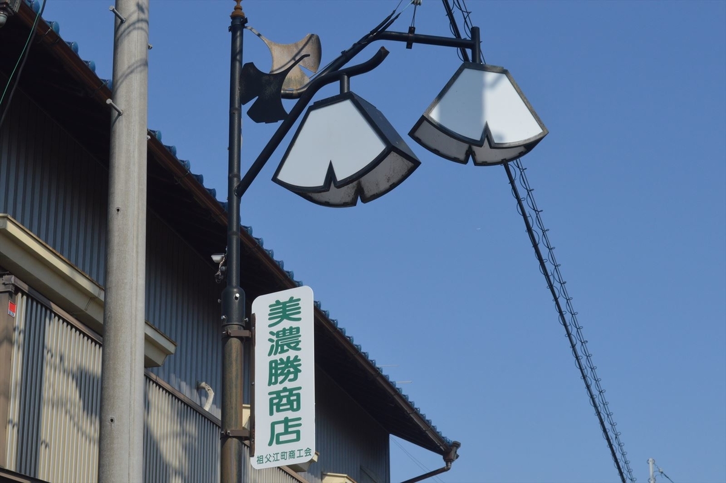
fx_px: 1390
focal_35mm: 69
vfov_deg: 19.7
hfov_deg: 29.3
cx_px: 363
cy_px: 242
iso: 400
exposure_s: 1/640
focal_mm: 46
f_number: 13
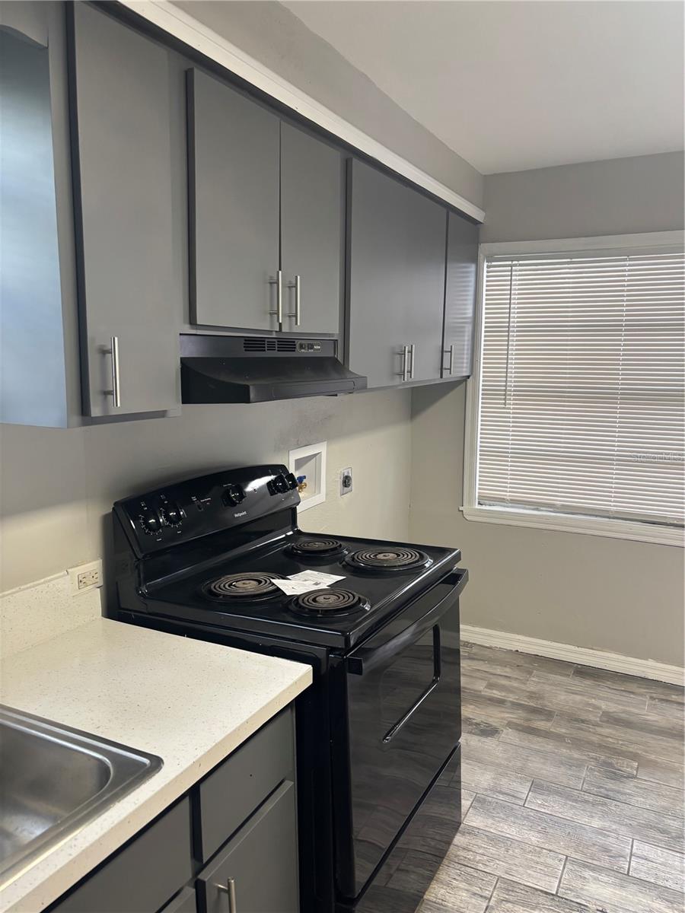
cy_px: 456
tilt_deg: -8.1
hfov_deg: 53.1
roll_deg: -1.2
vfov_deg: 67.3
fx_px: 686
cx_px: 342
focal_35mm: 26
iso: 100
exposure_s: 1/60
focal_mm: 5.96
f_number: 1.6
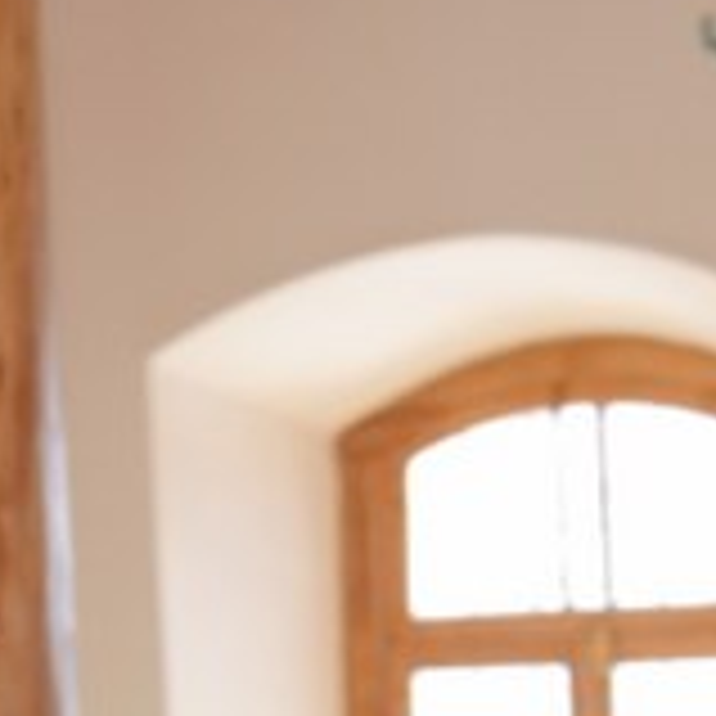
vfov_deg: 8.4
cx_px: 653
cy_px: 1466
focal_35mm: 197
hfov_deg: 8.8
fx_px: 4610
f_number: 5
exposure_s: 1/200
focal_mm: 36
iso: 1000
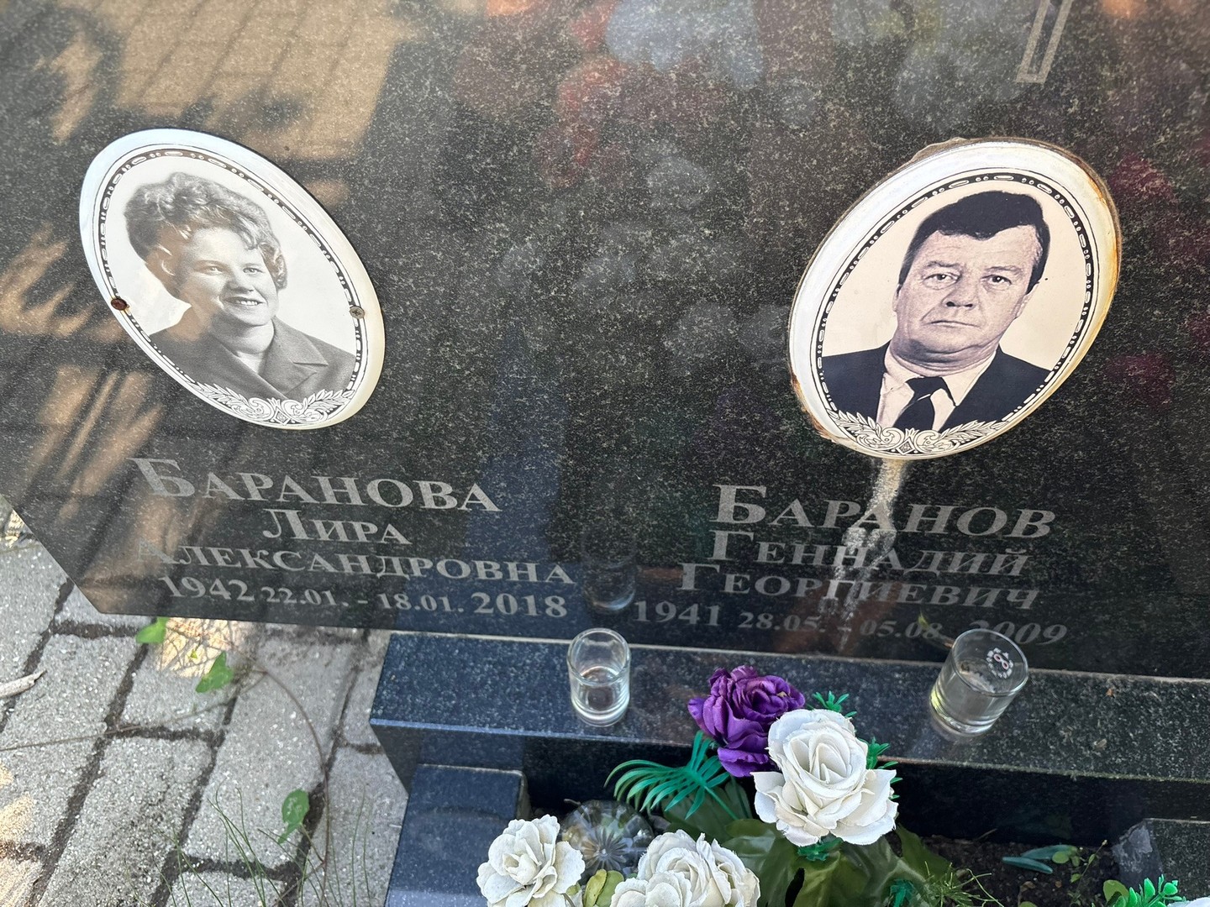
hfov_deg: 67.3
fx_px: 909
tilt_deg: -49.0
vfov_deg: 53.1
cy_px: 454
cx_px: 605
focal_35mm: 26
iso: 50
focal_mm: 5.96
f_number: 1.6
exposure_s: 1/378
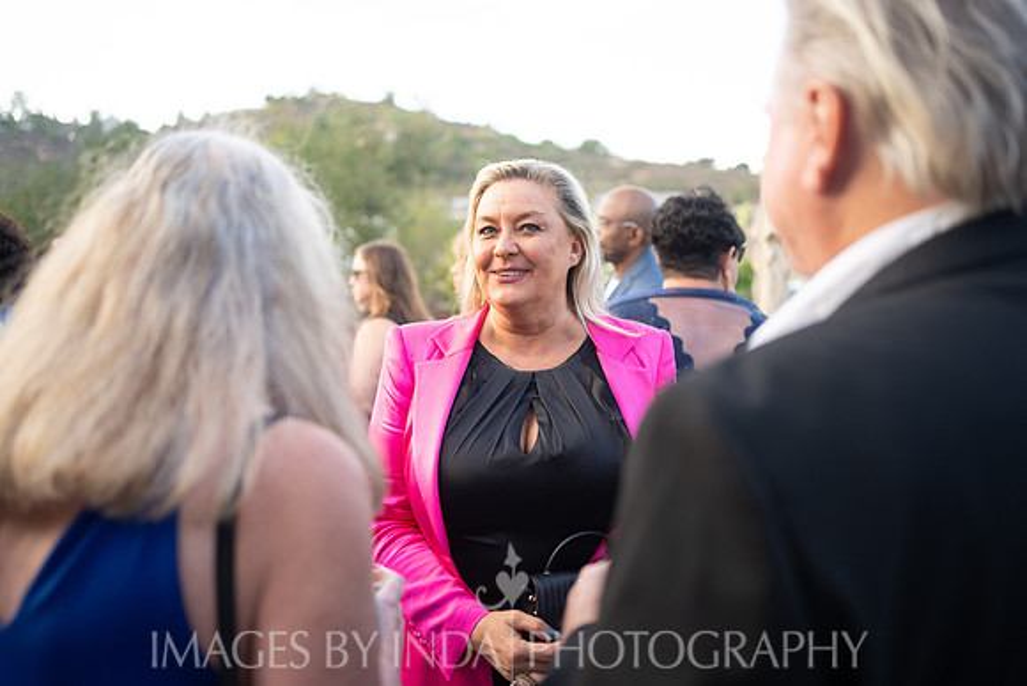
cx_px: 514
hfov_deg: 54.4
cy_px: 343
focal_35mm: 35
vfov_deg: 37.9
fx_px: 999
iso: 200
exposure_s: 1/200
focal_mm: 35
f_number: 2.2
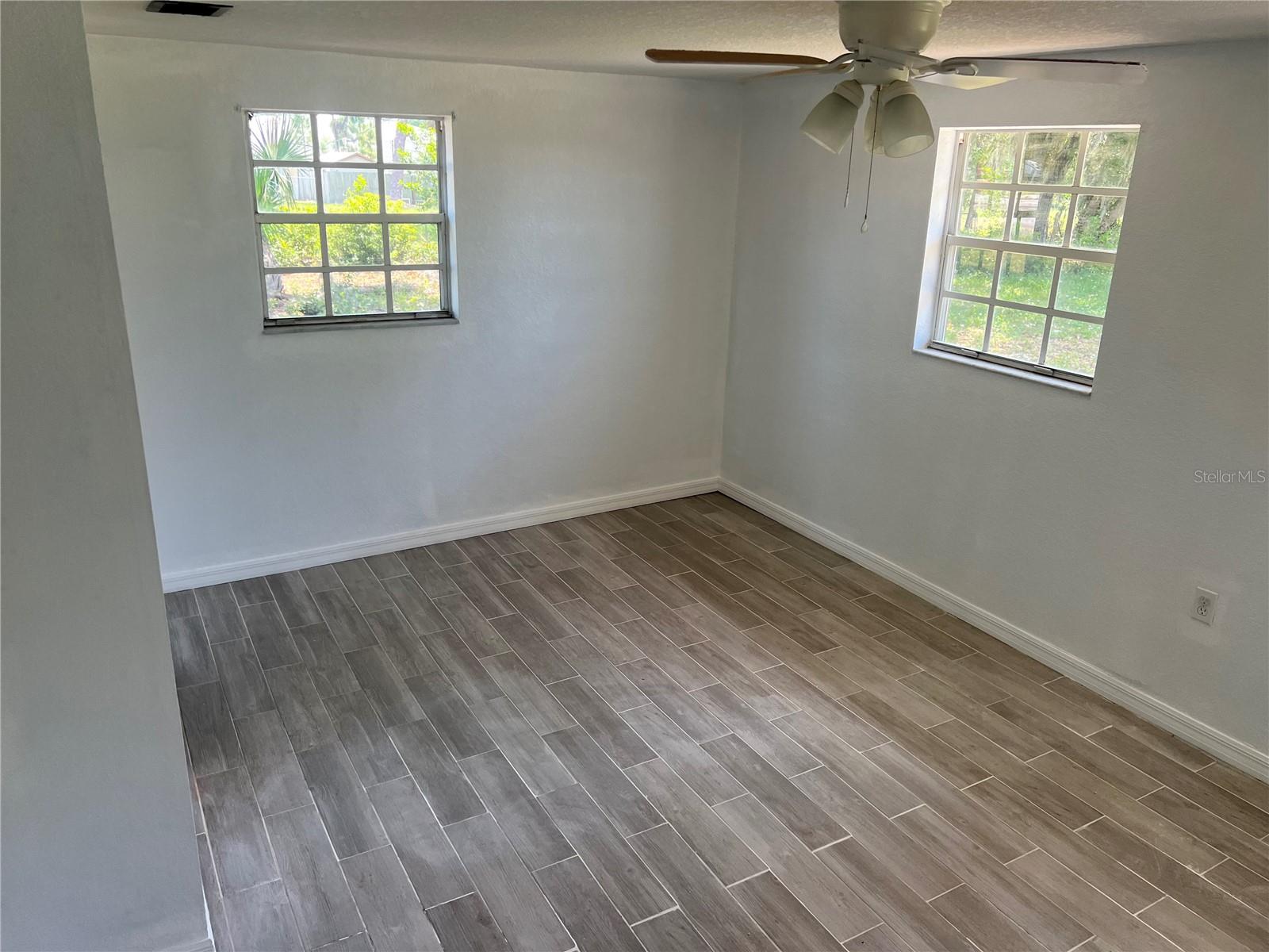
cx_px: 634
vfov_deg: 53.1
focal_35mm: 26
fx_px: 953
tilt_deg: -16.9
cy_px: 476
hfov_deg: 67.3
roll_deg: -1.1
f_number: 1.5
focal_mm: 5.7
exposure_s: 1/131
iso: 64
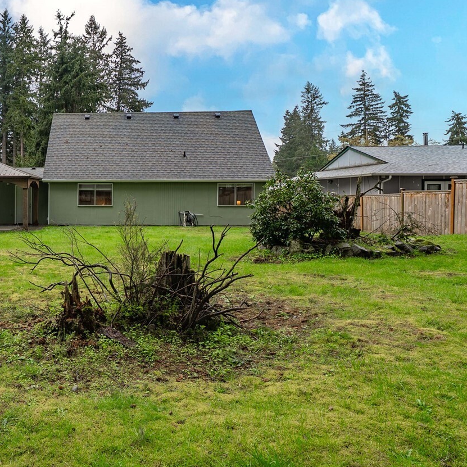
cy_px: 209
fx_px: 397
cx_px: 155
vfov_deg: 60.8
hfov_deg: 59.5
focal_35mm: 26
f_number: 7.1
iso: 80
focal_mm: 15
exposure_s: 1/30
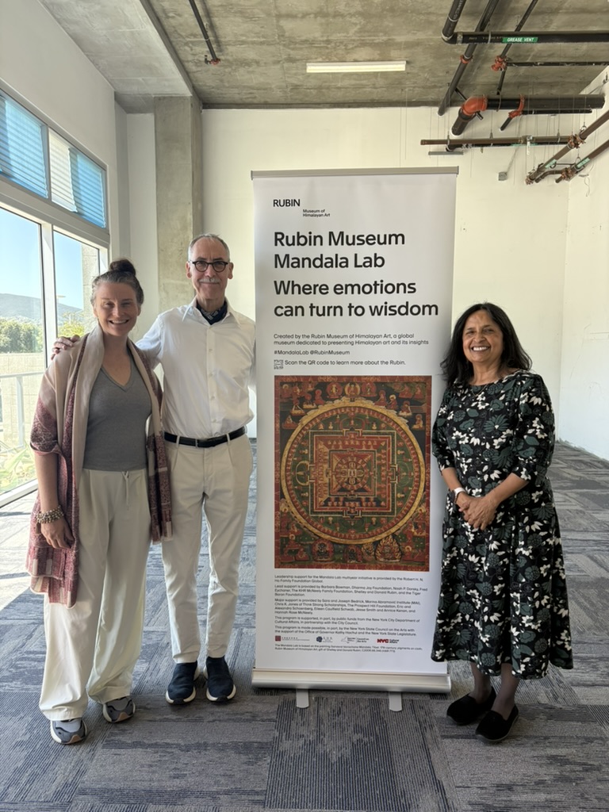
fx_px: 610
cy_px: 406
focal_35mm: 26
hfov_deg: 53.1
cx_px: 304
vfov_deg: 67.3
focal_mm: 5.96
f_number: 1.6
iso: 64
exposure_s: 1/232
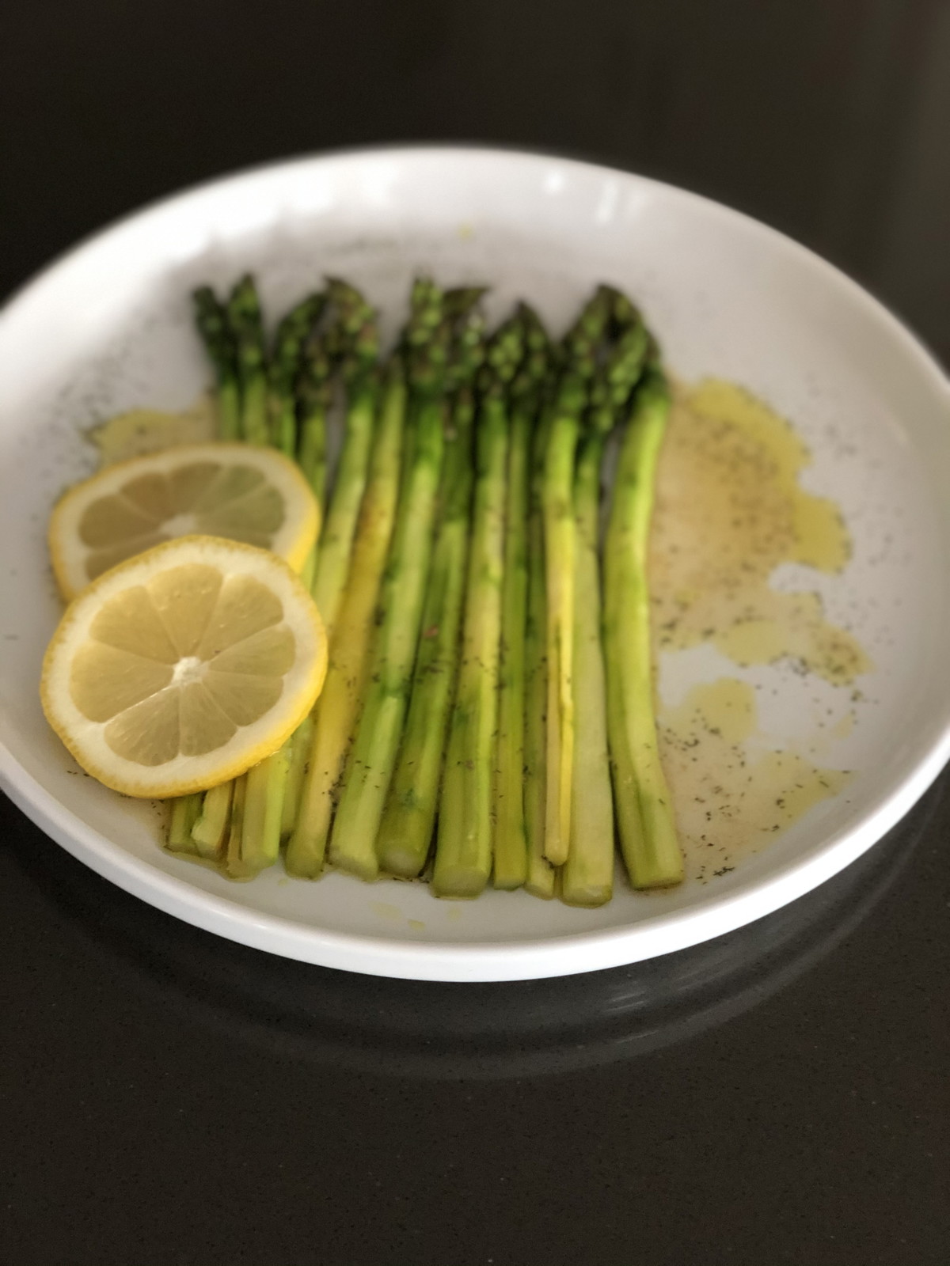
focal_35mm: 52
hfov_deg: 28.0
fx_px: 1903
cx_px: 475
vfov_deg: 36.8
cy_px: 633
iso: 160
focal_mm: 6
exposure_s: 1/17
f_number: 2.4
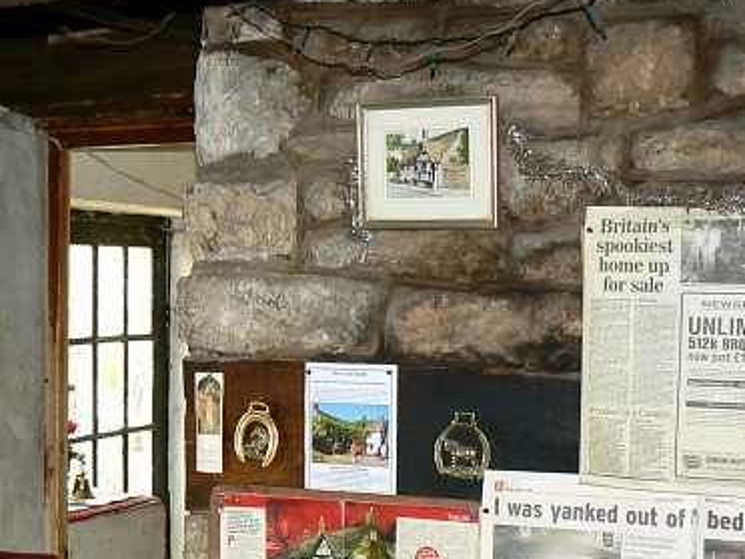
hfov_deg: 30.5
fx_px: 1334
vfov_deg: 23.3
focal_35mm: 62
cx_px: 160
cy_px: 439
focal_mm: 6
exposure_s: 1/30
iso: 100
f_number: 2.8
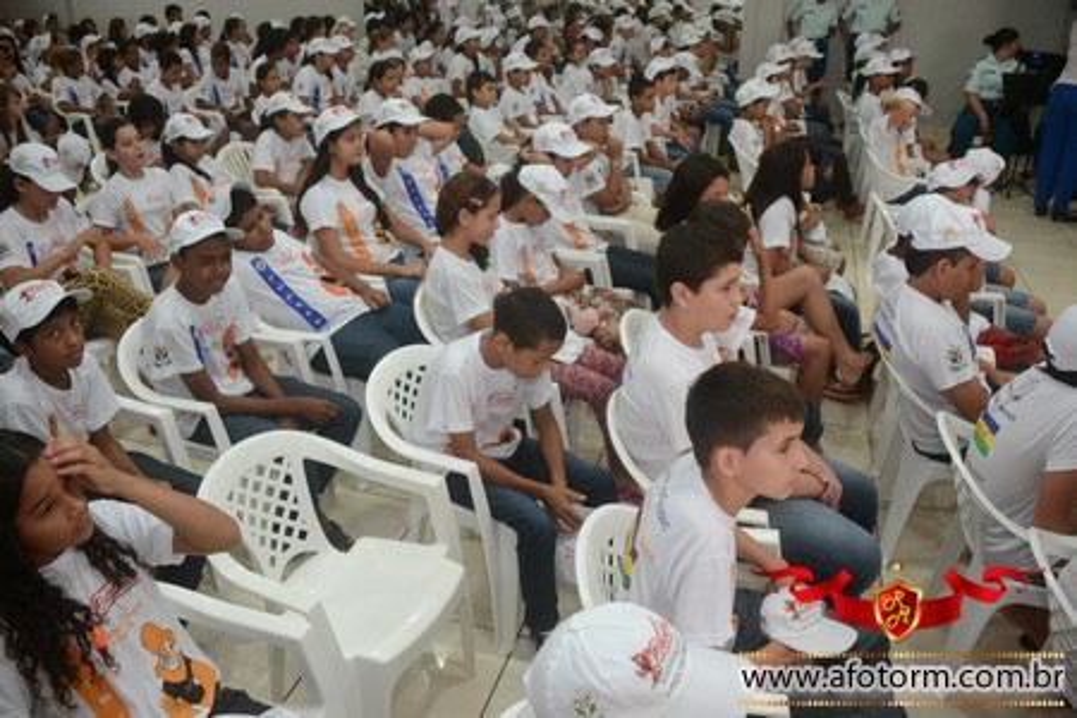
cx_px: 538
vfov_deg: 43.6
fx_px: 897
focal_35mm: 30
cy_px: 359
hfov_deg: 61.9
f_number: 3.5
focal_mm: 20
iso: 1600
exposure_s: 1/100
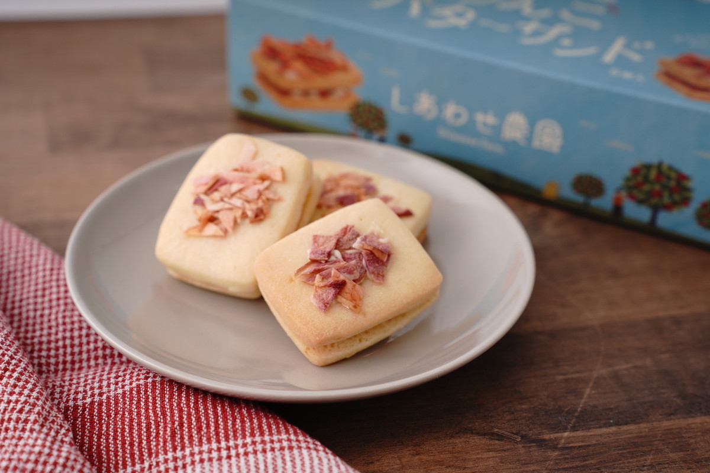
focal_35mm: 62
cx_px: 355
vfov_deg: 21.9
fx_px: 1223
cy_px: 236
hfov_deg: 32.4
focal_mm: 62
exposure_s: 1/160
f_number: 6.3
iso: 640
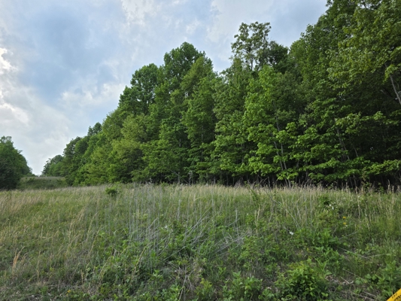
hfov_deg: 73.9
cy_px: 150
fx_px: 266
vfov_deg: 58.9
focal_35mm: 23
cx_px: 200
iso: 80
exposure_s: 1/1258
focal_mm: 6.3
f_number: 1.7
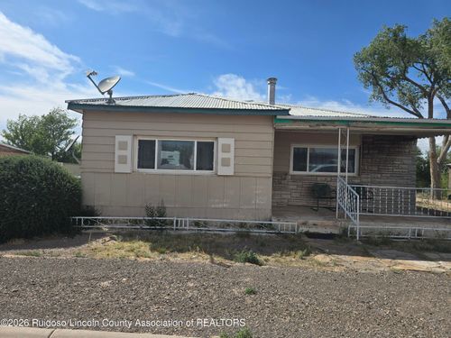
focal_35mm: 23
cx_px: 226
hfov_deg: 73.9
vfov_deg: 58.9
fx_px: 300
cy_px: 169
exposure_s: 1/1033
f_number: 1.7
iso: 12
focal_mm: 6.3
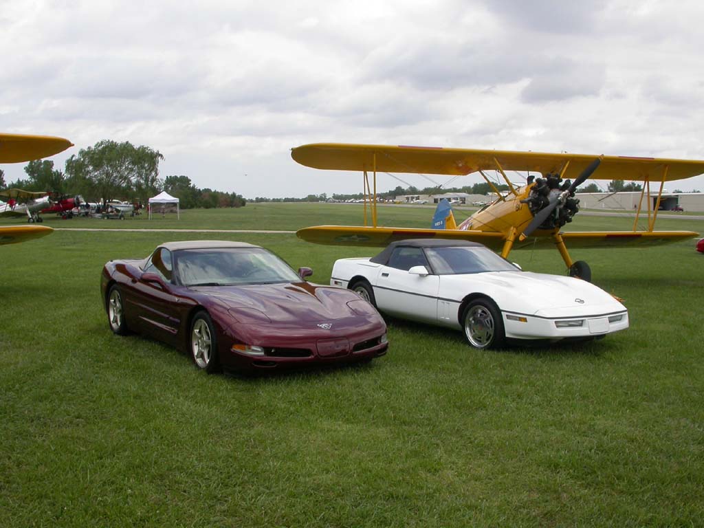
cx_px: 352
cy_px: 264
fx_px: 773
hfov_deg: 49.0
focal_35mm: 38
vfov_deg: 37.7
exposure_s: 1/315
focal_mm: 7.85
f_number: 6.7
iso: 100
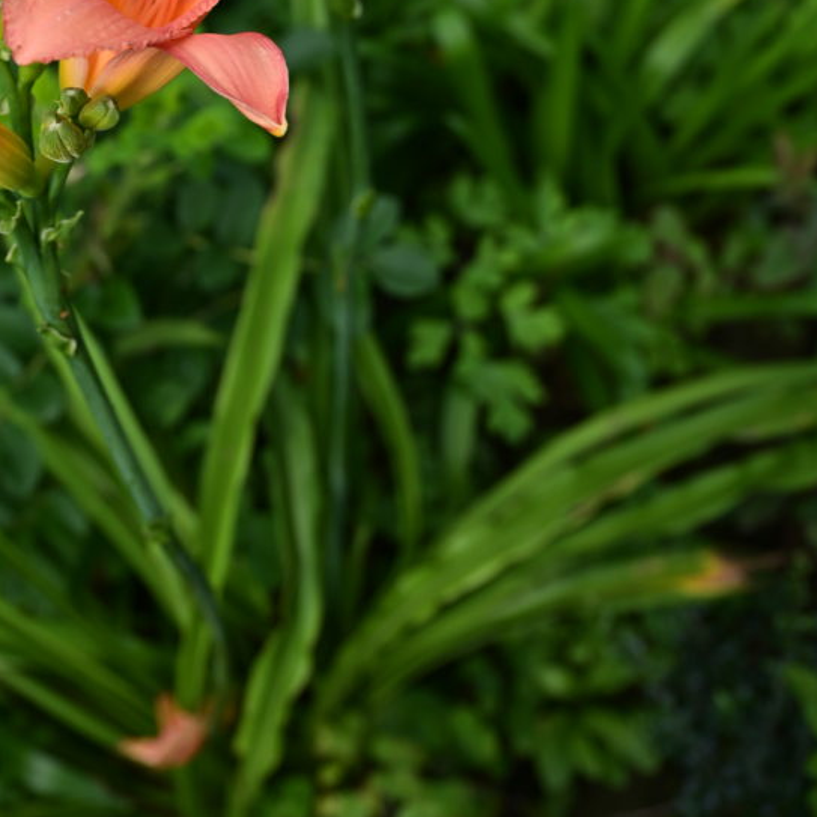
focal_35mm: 60
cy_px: 75
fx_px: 1602
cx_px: 299
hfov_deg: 28.5
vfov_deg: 27.5
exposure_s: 1/640
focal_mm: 32
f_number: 4
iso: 100
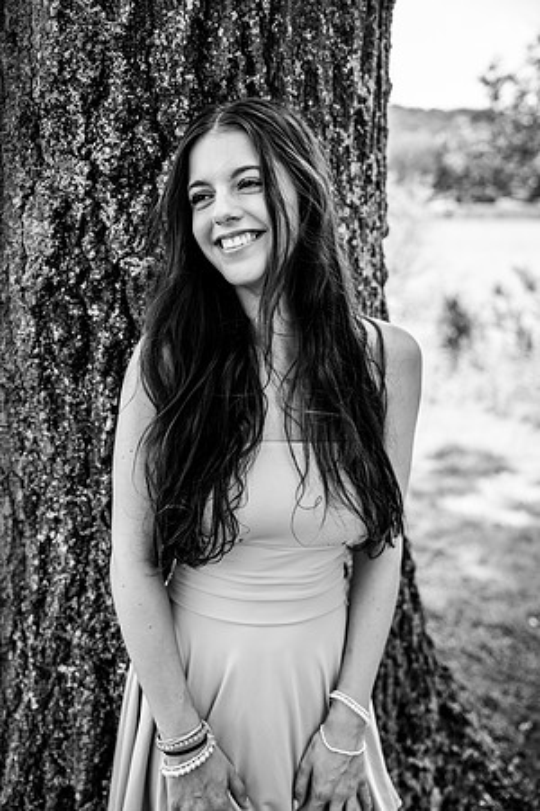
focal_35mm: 37
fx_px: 832
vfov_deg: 51.9
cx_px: 270
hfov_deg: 35.9
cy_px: 406
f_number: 2.8
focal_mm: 37
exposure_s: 1/250
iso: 125
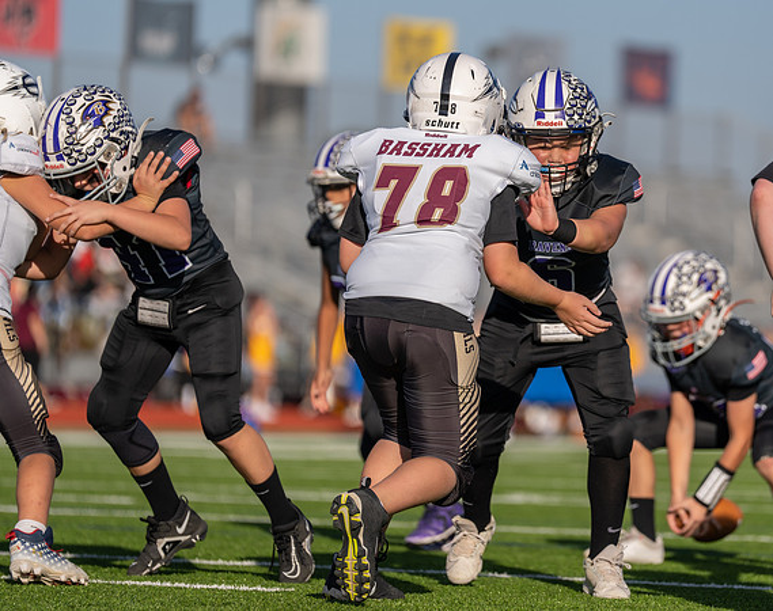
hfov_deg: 7.1
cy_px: 248
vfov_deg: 5.6
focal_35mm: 273
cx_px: 547
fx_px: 6229
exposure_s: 1/3200
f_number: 2.8
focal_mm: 200
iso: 160
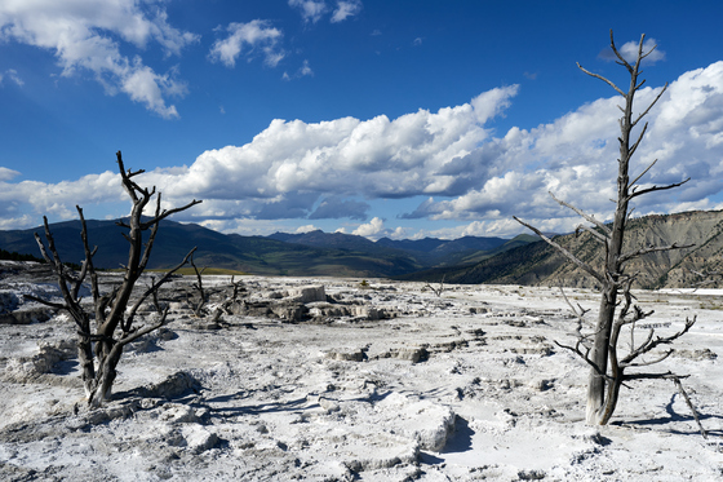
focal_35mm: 33
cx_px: 362
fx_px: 663
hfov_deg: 57.2
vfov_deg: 39.9
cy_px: 241
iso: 160
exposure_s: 1/500
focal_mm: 33
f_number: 11
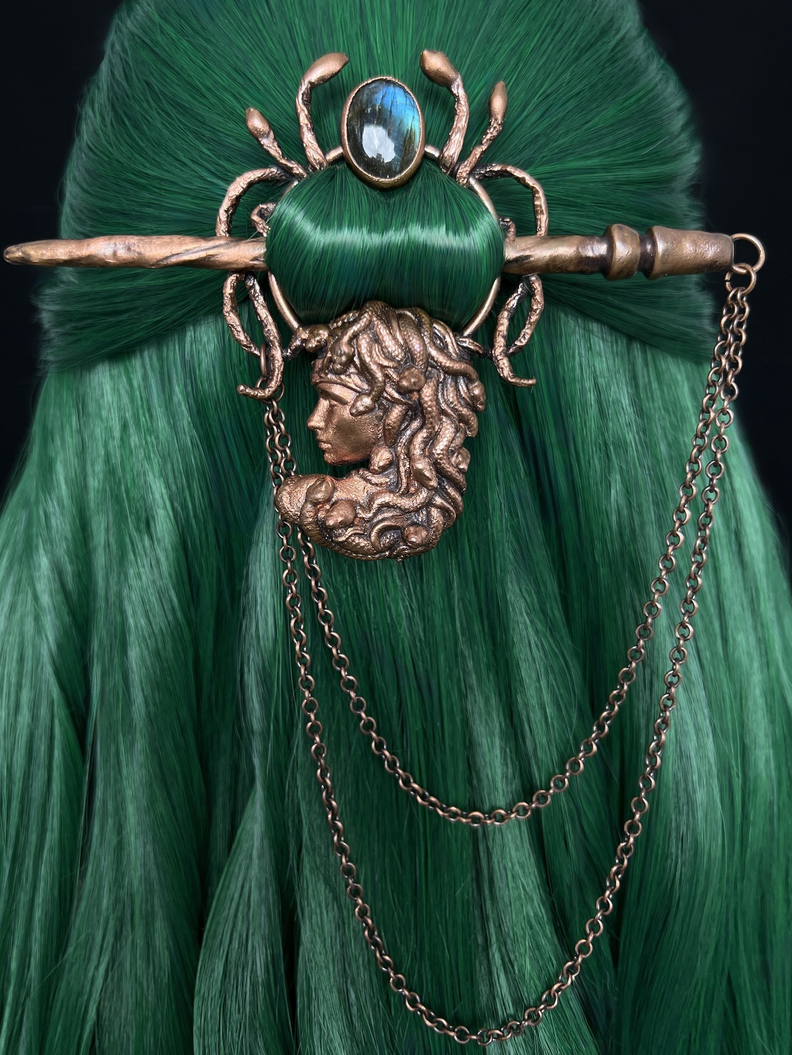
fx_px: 915
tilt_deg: -13.4
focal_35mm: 30
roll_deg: +0.0
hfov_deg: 46.8
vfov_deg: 59.7
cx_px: 380
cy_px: 448
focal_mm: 5.7
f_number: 1.5
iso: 80
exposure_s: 1/50
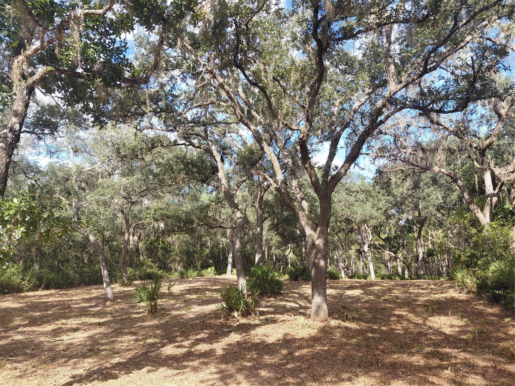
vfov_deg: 54.9
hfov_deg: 69.4
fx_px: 372
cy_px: 193
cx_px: 258
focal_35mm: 25
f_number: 1.8
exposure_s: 1/612
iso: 50
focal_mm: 4.69
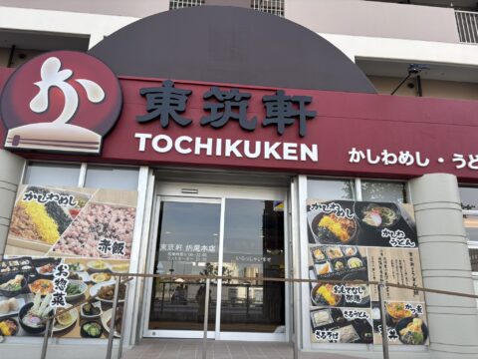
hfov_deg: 67.3
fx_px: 359
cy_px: 180
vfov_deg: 53.1
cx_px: 239
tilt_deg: +16.5
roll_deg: -2.1
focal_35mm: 26
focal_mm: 5.96
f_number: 1.6
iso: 50
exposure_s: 1/591
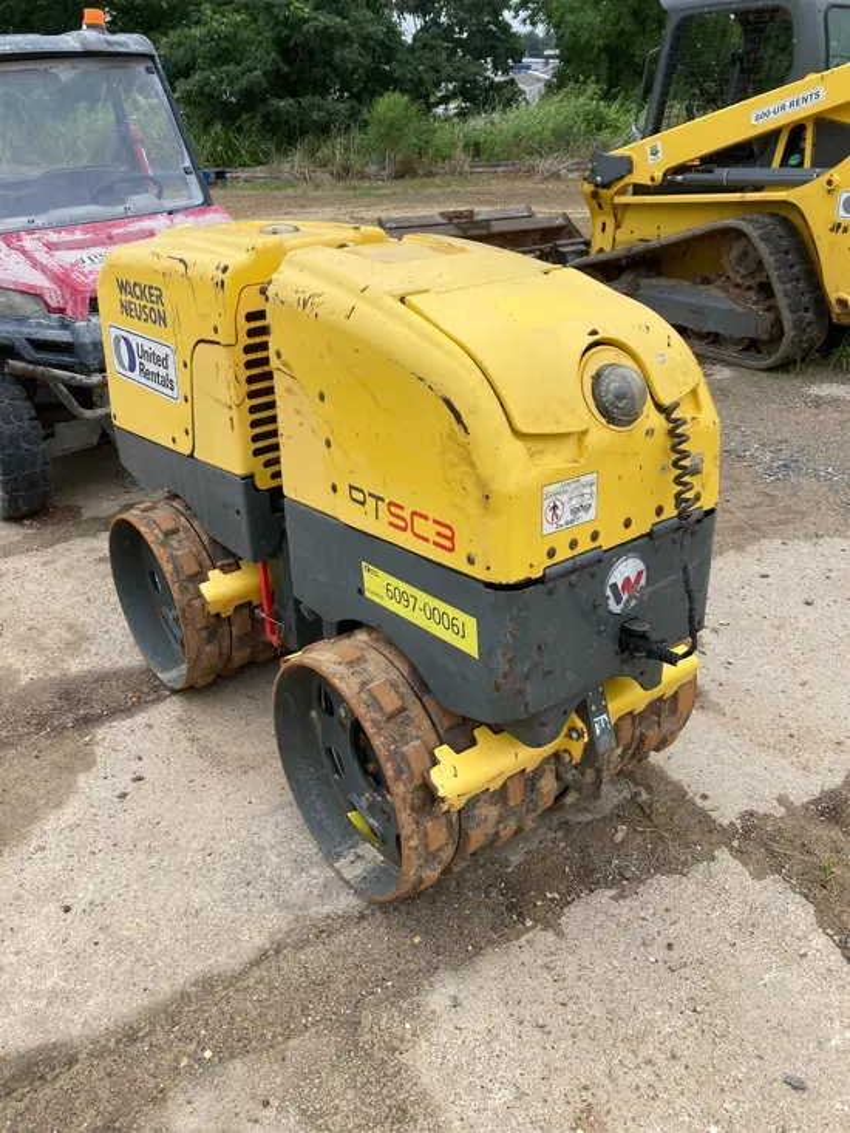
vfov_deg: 63.4
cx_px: 425
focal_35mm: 28
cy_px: 566
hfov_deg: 49.8
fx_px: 916
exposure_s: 1/564
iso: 20
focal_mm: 3.99
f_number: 1.8
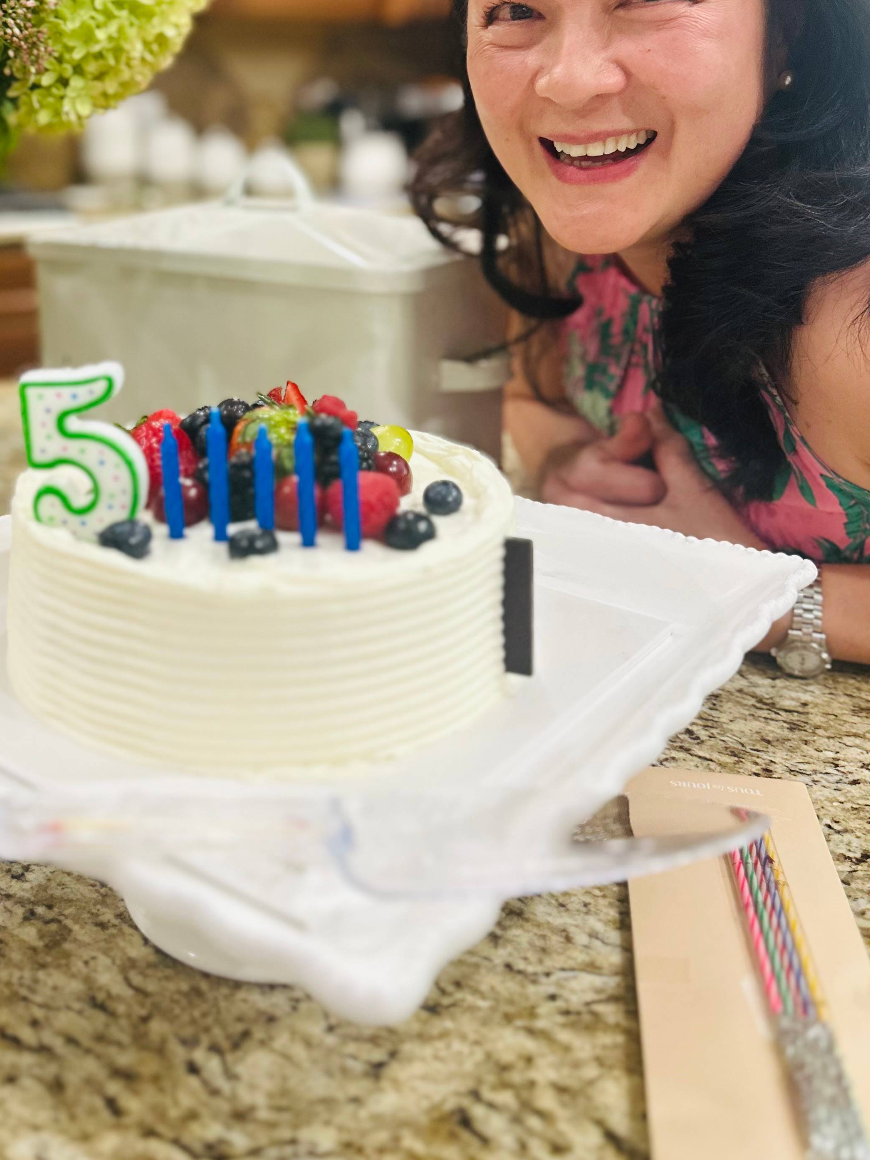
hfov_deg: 40.4
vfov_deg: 50.9
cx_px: 331
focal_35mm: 35
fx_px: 1173
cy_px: 319
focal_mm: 6.86
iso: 320
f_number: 1.78
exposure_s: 1/60
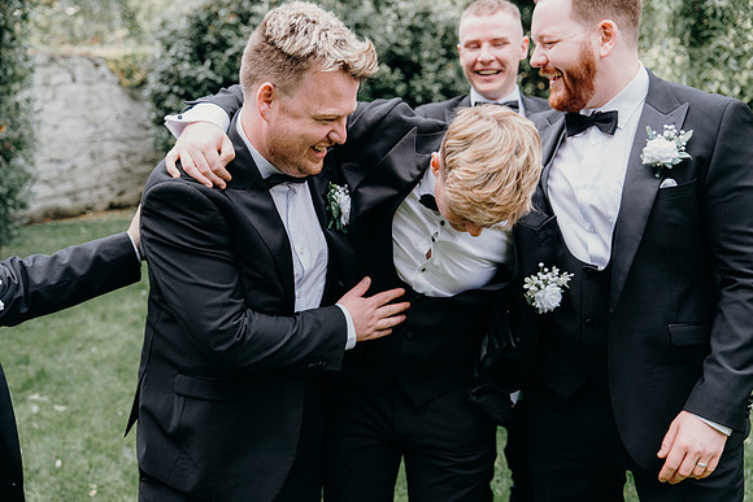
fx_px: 921
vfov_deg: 30.5
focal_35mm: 44
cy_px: 251
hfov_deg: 44.5
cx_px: 376
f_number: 3.5
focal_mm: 44
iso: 250
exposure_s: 1/200
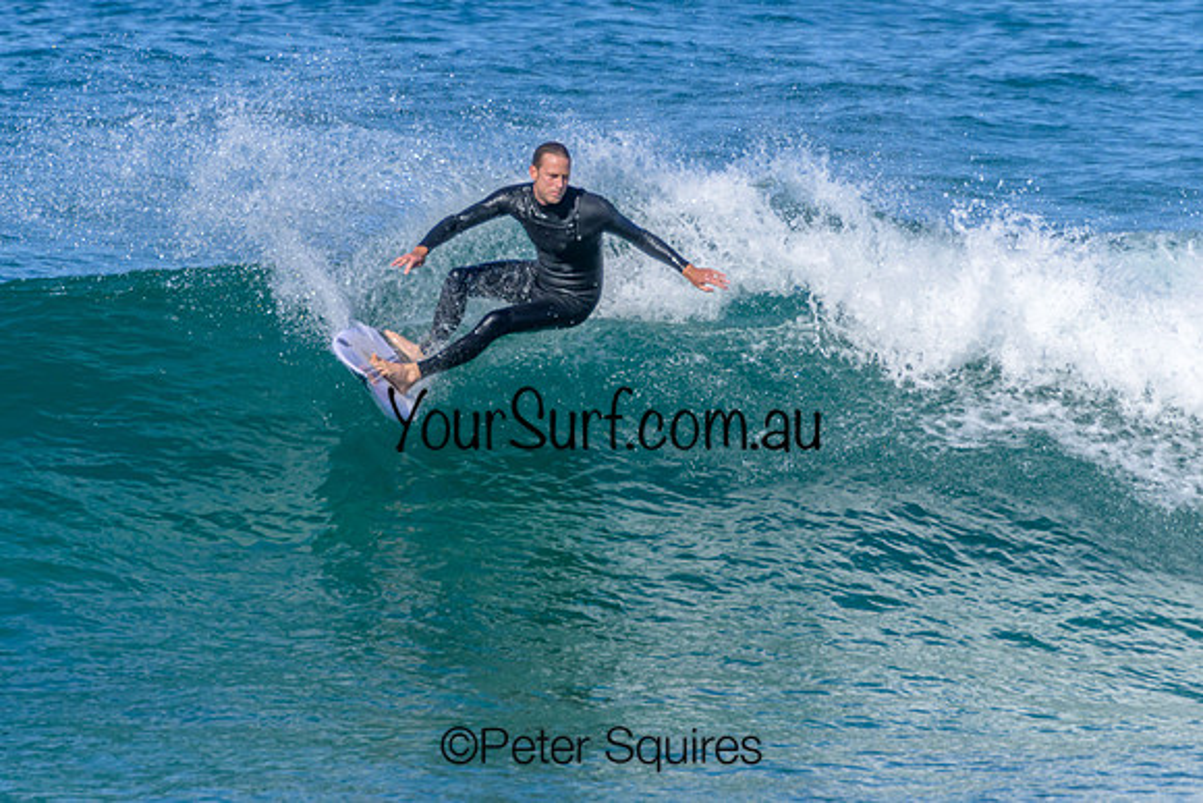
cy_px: 355
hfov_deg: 2.3
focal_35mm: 914
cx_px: 499
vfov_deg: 1.5
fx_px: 30564
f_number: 11
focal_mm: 750
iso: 900
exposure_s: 1/2000
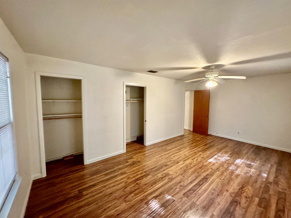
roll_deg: -0.6
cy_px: 109
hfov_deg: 102.1
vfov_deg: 85.7
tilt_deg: -4.2
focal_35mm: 14
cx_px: 146
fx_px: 118
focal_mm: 2.22
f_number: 2.2
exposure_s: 1/60
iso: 1000
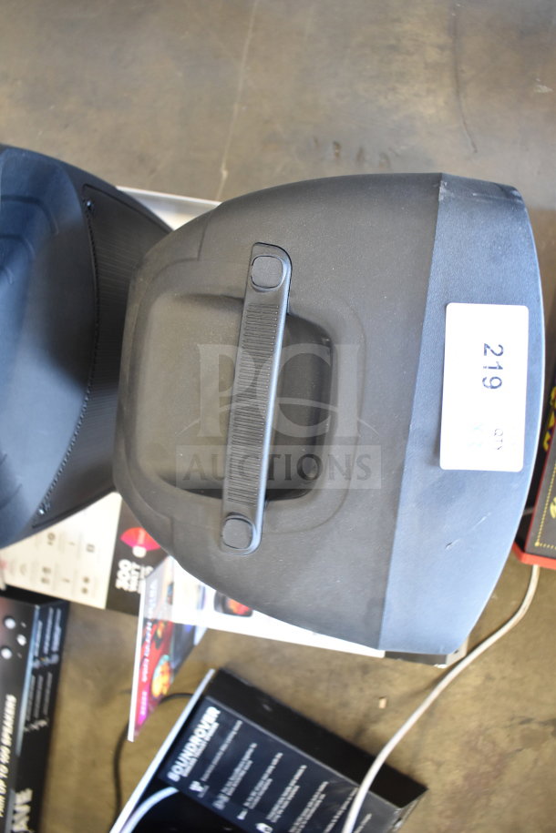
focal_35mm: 30
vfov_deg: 61.9
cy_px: 416
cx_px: 278
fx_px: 695
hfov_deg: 43.6
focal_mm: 20
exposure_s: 1/30
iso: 1400
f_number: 3.8
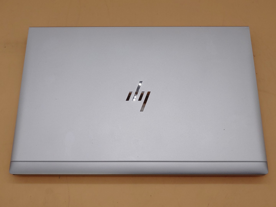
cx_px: 138
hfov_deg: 51.4
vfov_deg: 39.7
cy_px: 104
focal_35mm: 36
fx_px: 287
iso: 50
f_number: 1.8
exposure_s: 1/290
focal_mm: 4.36
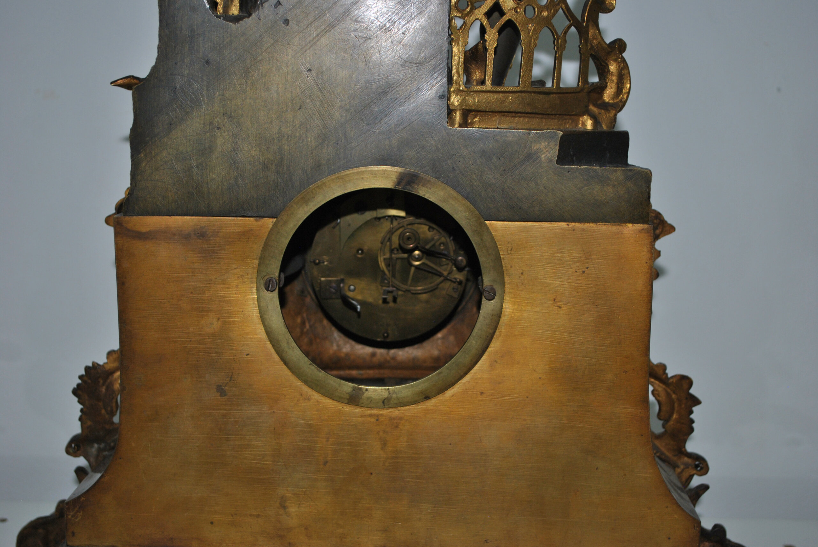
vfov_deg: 26.6
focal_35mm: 51
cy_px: 274
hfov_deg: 38.8
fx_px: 1160
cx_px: 409
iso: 200
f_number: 5
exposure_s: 1/60
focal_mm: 34
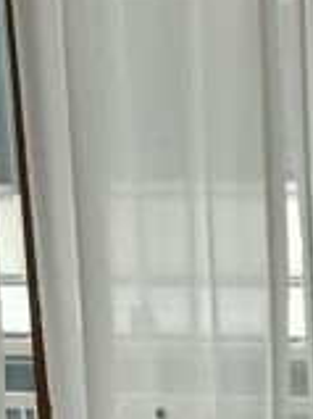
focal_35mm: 174
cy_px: 722
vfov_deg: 10.7
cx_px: 473
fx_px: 2101
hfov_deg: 8.3
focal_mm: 6.3
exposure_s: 1/100
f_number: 1.7
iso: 40
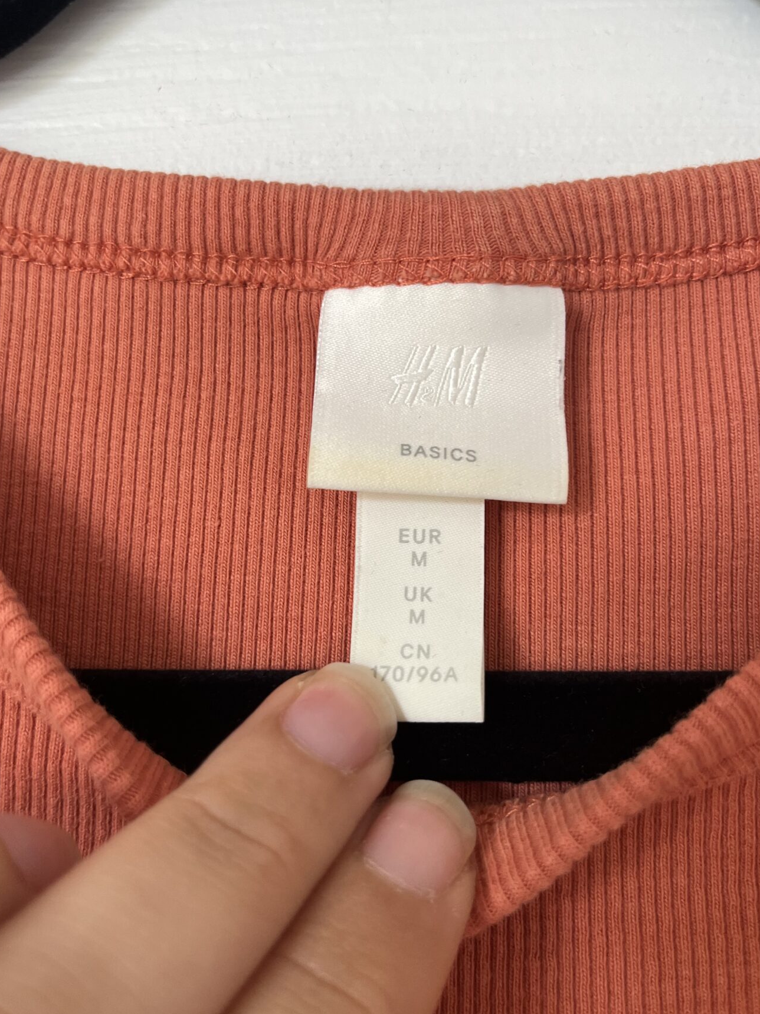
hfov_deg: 45.4
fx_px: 908
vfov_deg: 58.3
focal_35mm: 31
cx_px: 371
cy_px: 479
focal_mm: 5.1
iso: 125
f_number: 1.6
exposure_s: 1/103
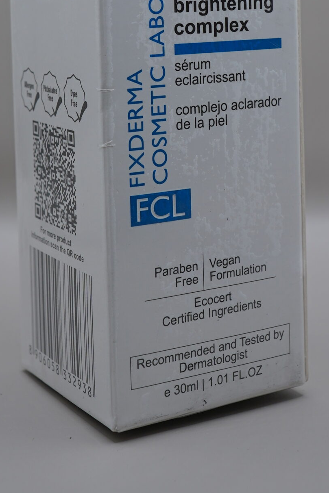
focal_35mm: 76
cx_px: 174
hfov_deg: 18.0
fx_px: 1041
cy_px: 40
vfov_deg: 25.7
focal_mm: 24
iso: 125
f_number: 6.3
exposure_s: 1/80
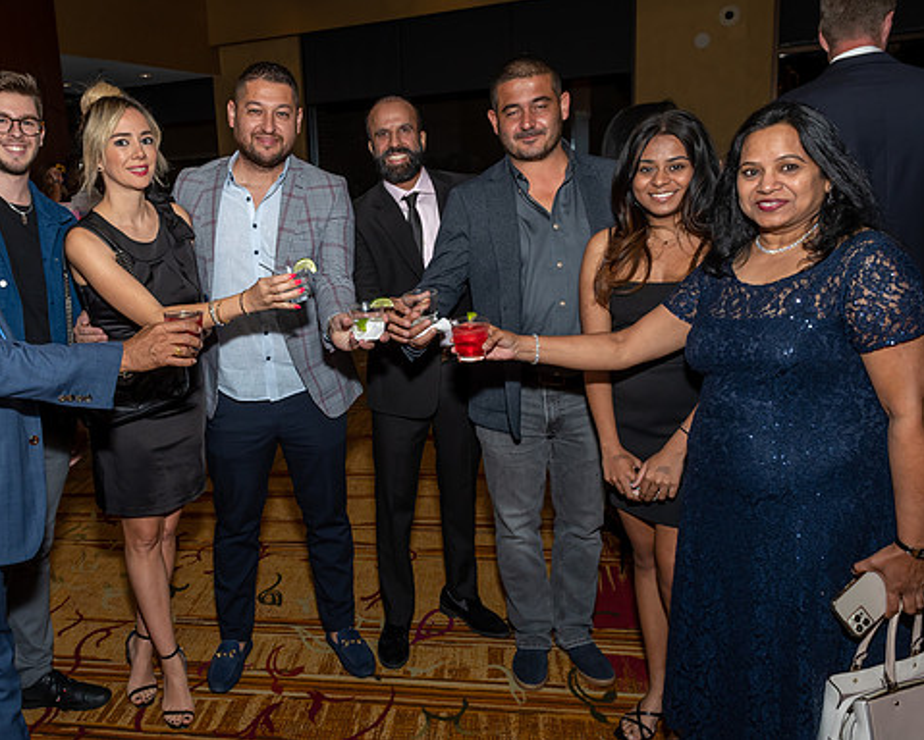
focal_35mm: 31
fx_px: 848
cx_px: 329
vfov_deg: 47.1
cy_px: 345
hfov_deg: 56.2
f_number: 7.1
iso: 500
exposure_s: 1/250
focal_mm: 17
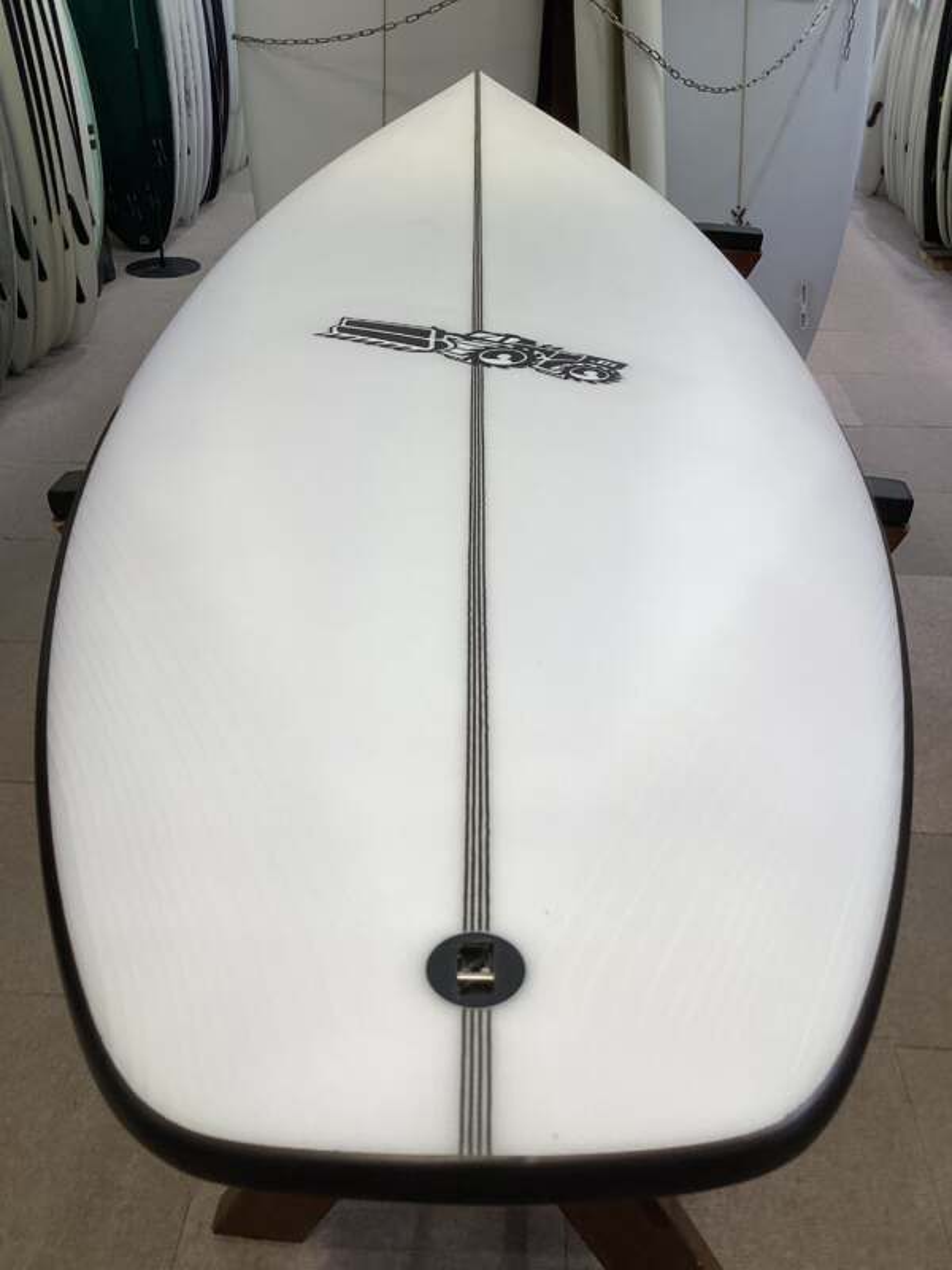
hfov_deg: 45.4
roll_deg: +0.0
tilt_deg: -33.3
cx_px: 476
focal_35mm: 31
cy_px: 635
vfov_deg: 58.4
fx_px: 1137
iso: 64
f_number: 2.4
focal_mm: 3.3
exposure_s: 1/100
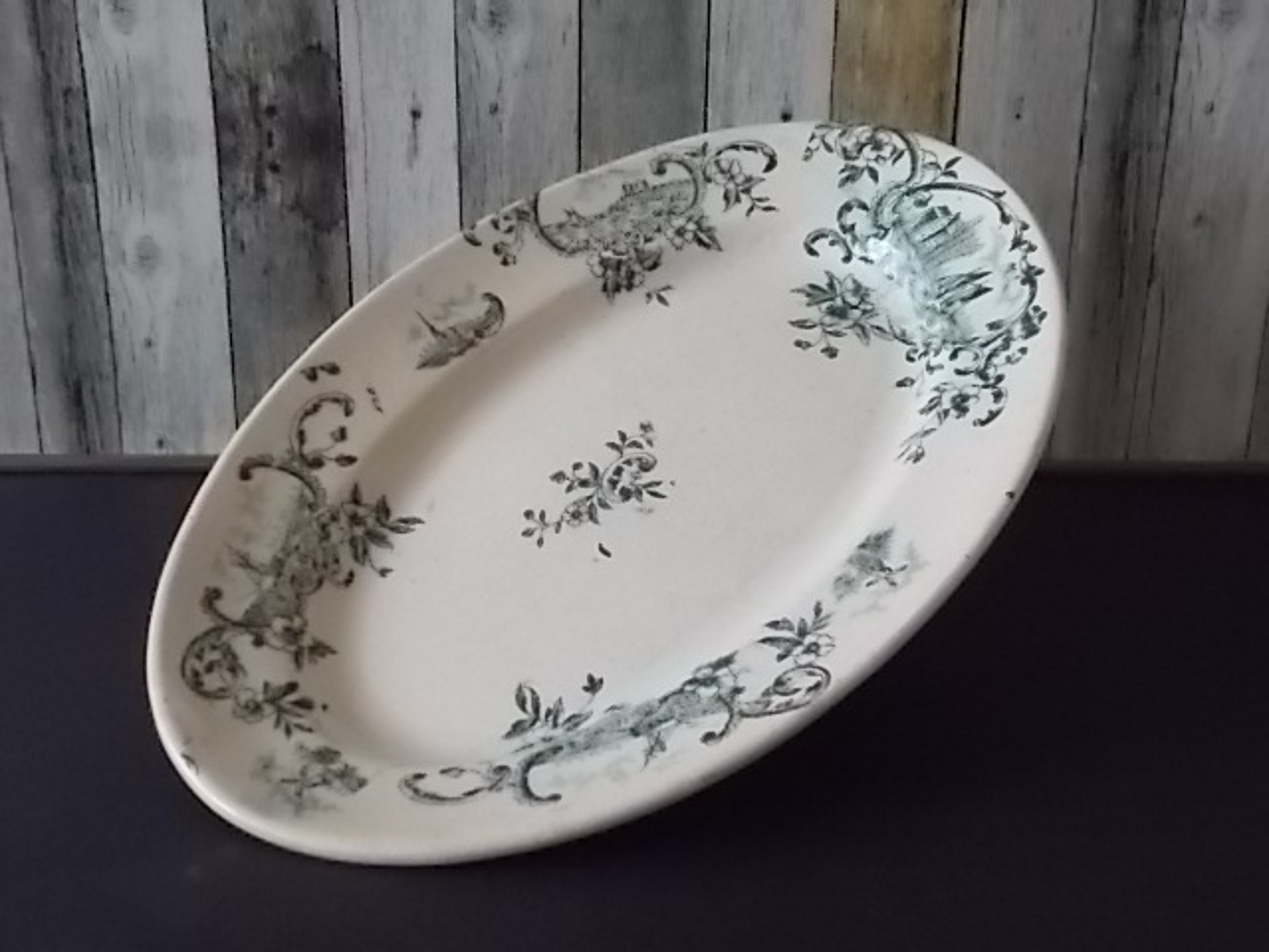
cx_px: 634
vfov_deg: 32.9
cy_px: 476
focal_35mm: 44
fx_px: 1613
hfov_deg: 42.9
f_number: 4.2
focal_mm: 7.9
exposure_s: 1/80
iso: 800
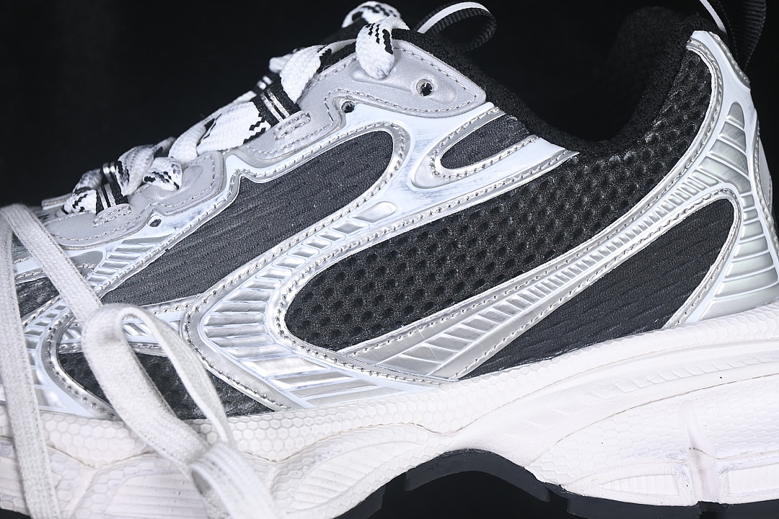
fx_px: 1623
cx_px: 390
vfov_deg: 18.2
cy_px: 260
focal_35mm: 75
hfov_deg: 27.0
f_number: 6.3
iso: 160
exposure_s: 1/60
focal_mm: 50
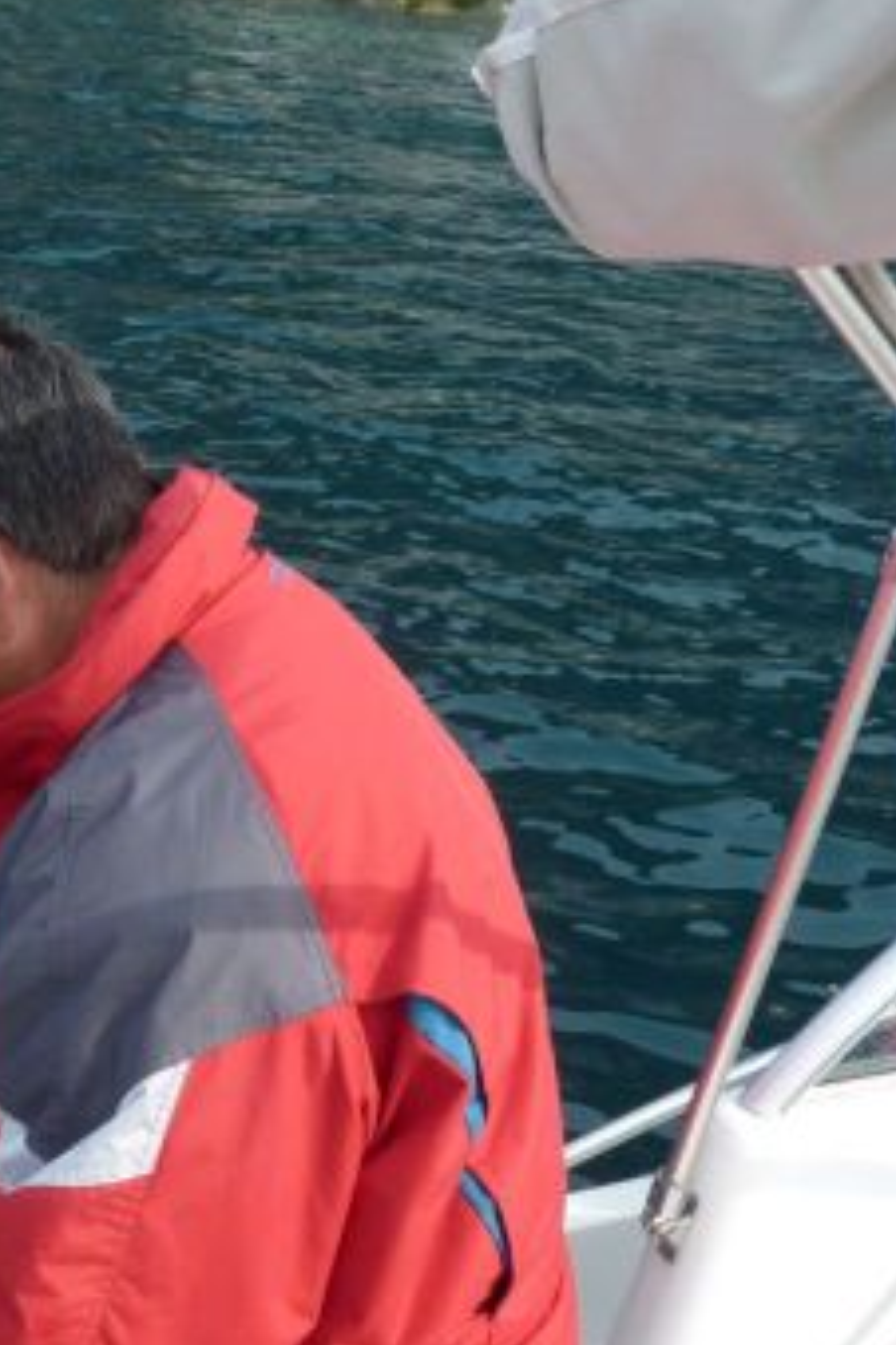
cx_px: 20
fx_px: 1717
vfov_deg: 42.4
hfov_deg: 27.7
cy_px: 837
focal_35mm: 46
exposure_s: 1/400
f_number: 4
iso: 80
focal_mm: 4.1
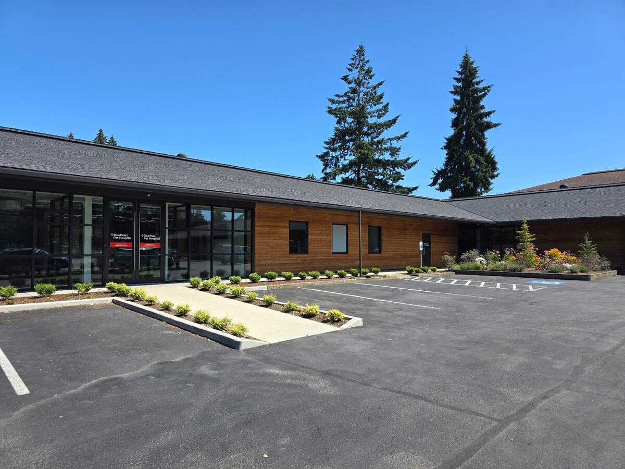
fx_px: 415
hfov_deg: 73.9
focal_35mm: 23
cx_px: 312
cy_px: 234
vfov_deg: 58.9
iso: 12
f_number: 1.7
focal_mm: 6.3
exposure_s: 1/648
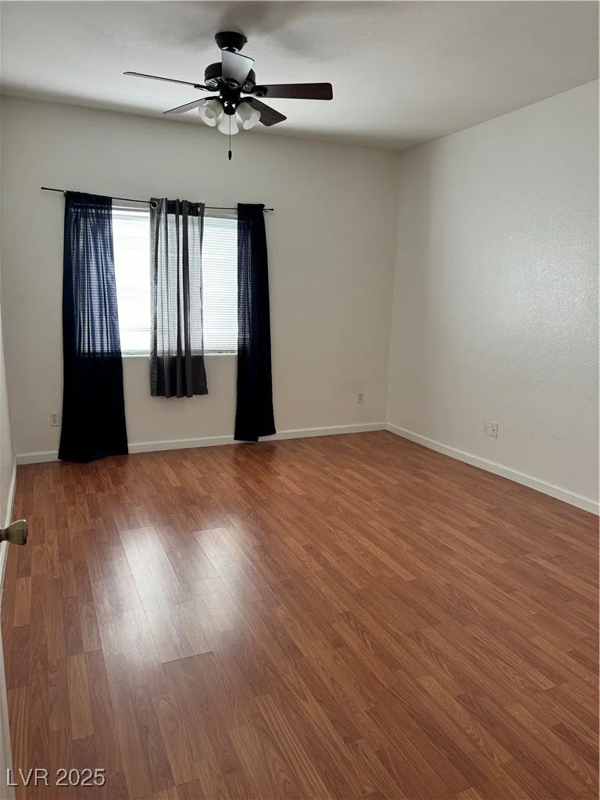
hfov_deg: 56.8
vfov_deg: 71.6
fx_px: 555
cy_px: 400
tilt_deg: -9.8
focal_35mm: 24
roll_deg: -1.1
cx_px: 300
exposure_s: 1/121
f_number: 1.78
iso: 125
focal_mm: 6.76
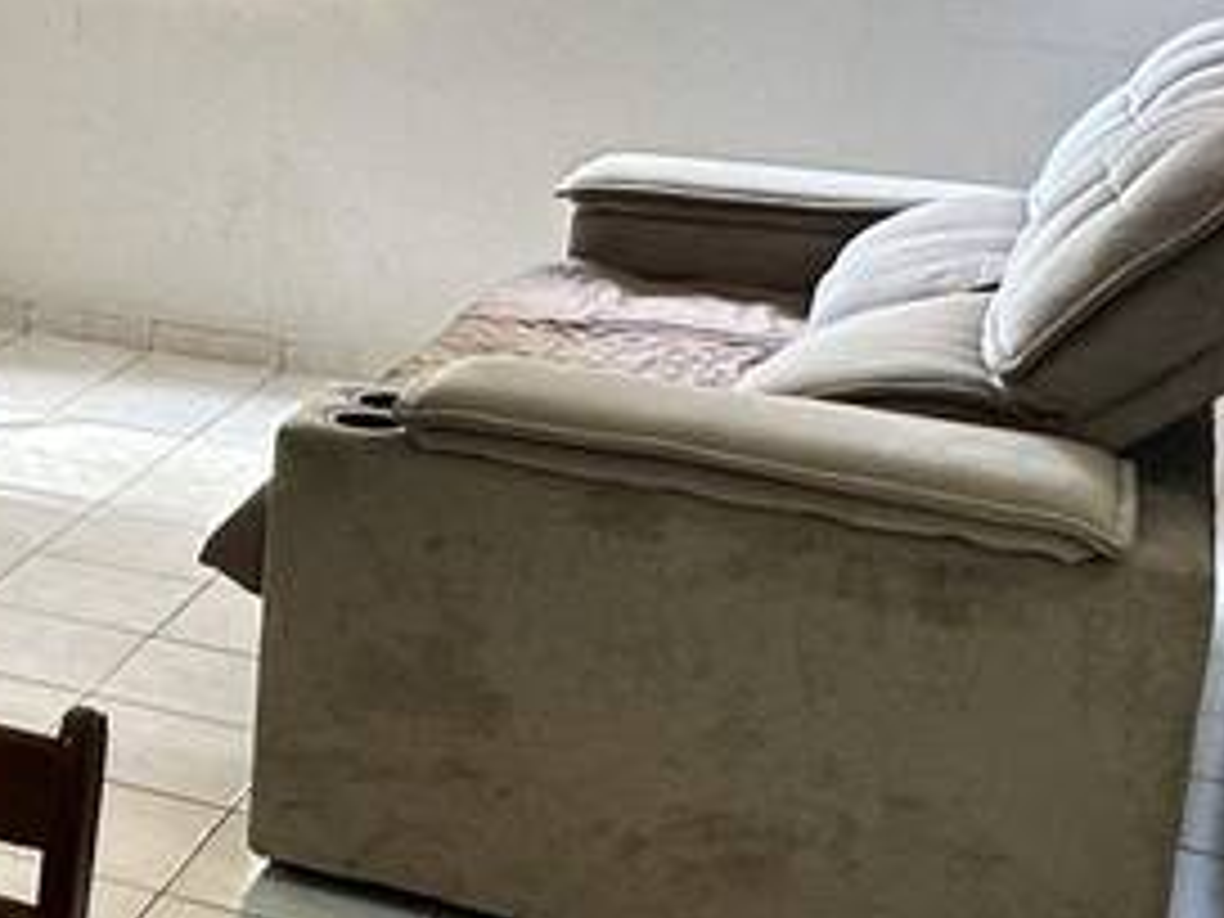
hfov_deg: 22.6
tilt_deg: -12.0
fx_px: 2617
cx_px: -495
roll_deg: -1.6
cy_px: 261
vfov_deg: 19.8
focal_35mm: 74
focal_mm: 2.22
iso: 125
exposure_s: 1/120
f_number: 2.2
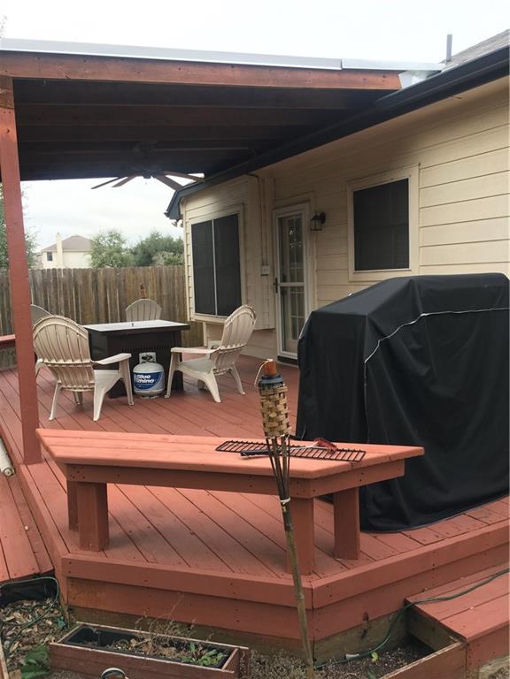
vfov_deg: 61.7
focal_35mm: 29
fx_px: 570
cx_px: 255
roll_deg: +1.4
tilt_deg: -3.8
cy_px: 340
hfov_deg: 48.2
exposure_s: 1/60
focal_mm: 4.15
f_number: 2.2
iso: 25
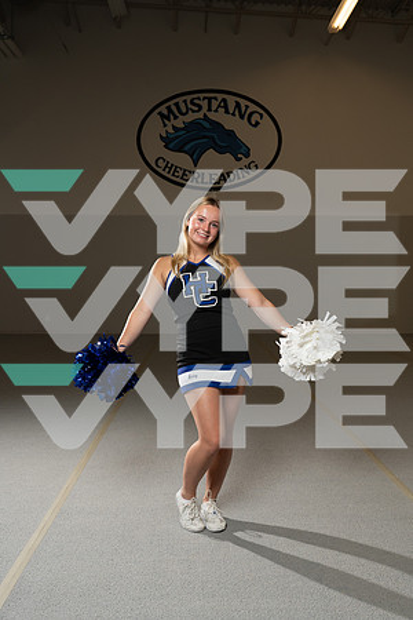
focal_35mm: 34
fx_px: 585
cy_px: 310
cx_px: 206
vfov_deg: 55.8
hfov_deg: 38.9
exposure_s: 1/250
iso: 500
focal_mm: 34
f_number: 5.6
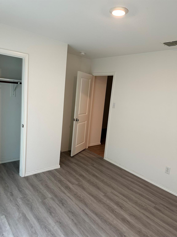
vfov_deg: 71.6
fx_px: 164
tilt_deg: -7.9
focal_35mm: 24
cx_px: 88
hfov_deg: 56.8
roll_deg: -5.9
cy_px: 118
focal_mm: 6.86
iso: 160
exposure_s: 1/120
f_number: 1.78
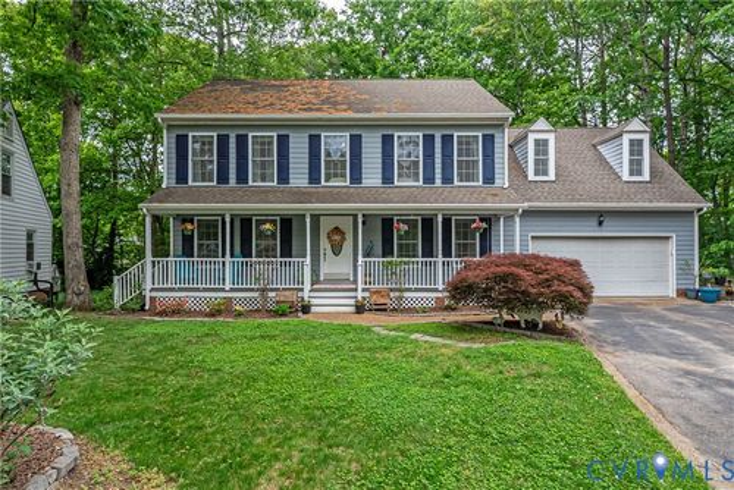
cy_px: 245
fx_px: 408
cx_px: 367
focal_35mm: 20
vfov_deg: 62.0
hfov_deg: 83.9
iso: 800
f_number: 8
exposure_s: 1/125
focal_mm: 20
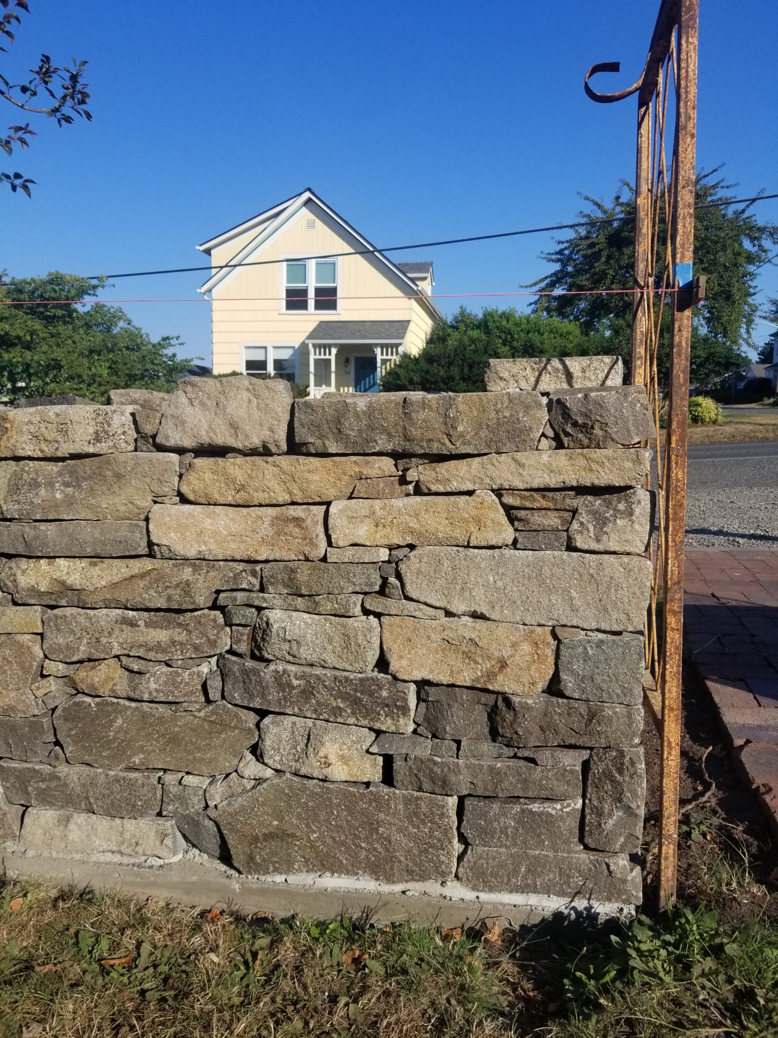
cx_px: 389
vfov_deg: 67.3
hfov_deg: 53.1
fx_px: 779
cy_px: 519
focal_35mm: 26
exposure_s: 1/2936
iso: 50
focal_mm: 4.25
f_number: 1.7
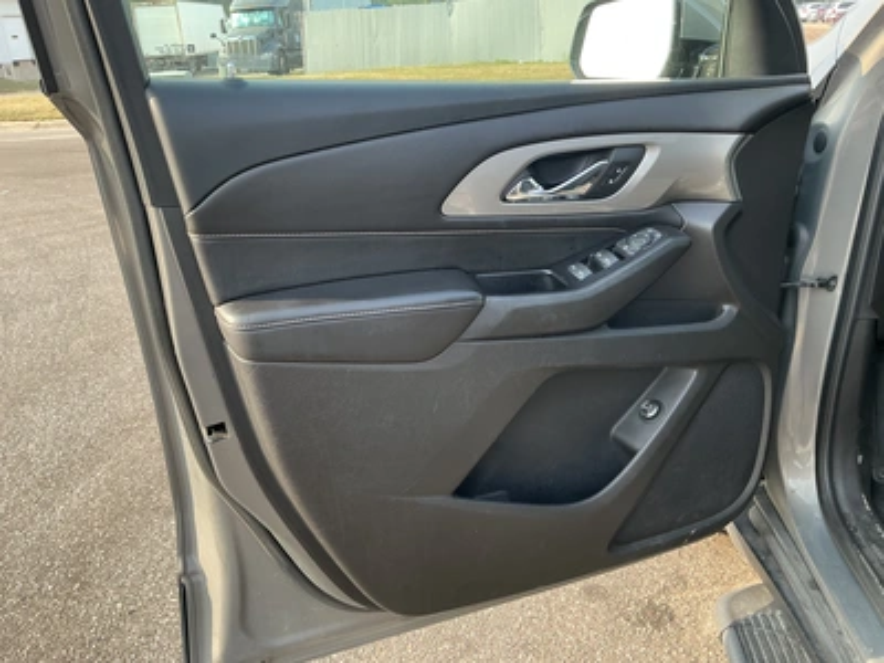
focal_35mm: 28
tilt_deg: -22.3
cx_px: 442
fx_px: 715
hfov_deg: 63.4
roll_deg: +4.3
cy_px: 332
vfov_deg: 49.7
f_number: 1.8
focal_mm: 3
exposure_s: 1/122
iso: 20
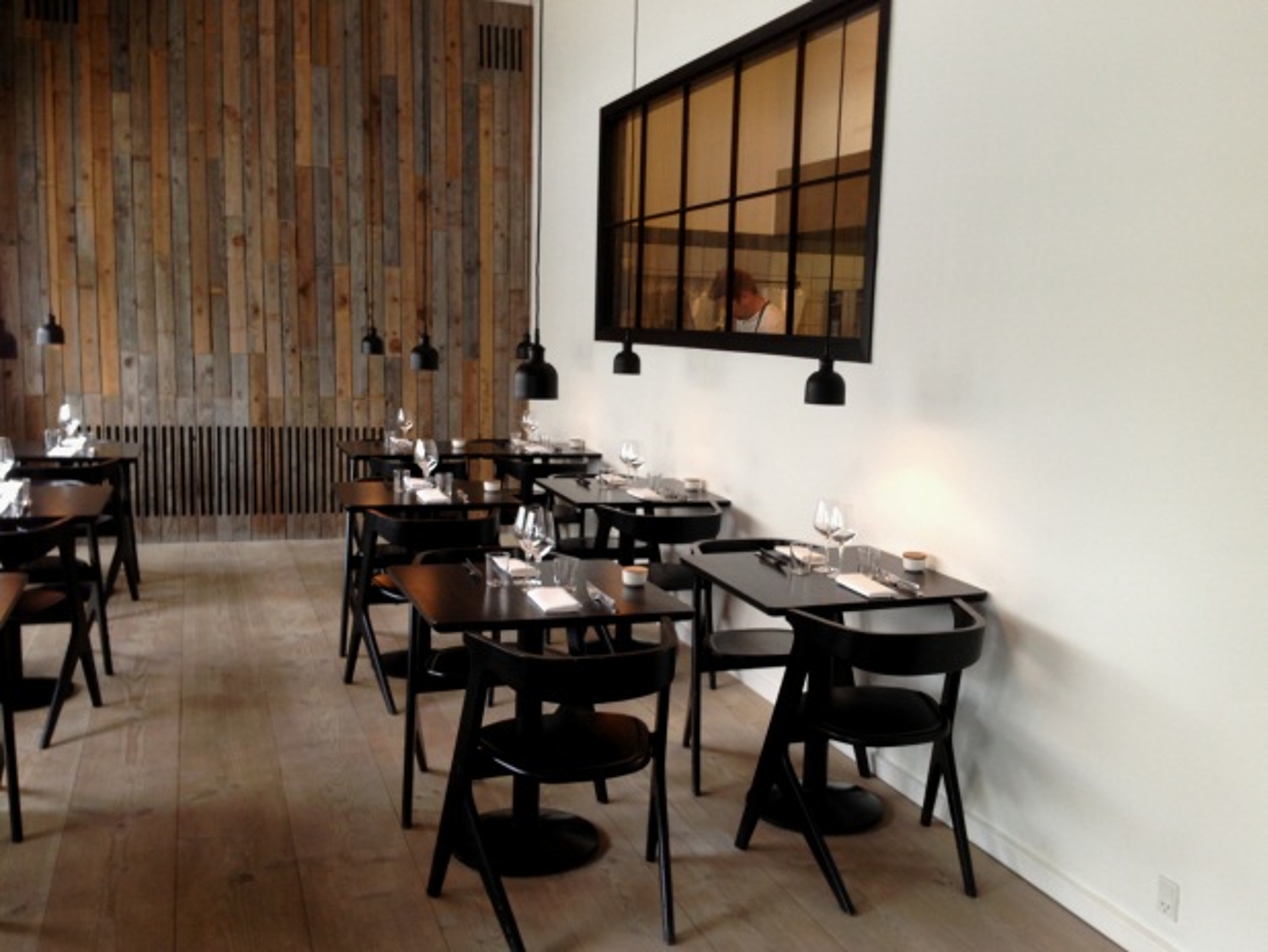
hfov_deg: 55.3
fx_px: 1209
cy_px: 476
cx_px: 634
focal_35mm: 33
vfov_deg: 43.0
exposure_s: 1/24
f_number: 2.4
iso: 50
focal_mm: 4.13
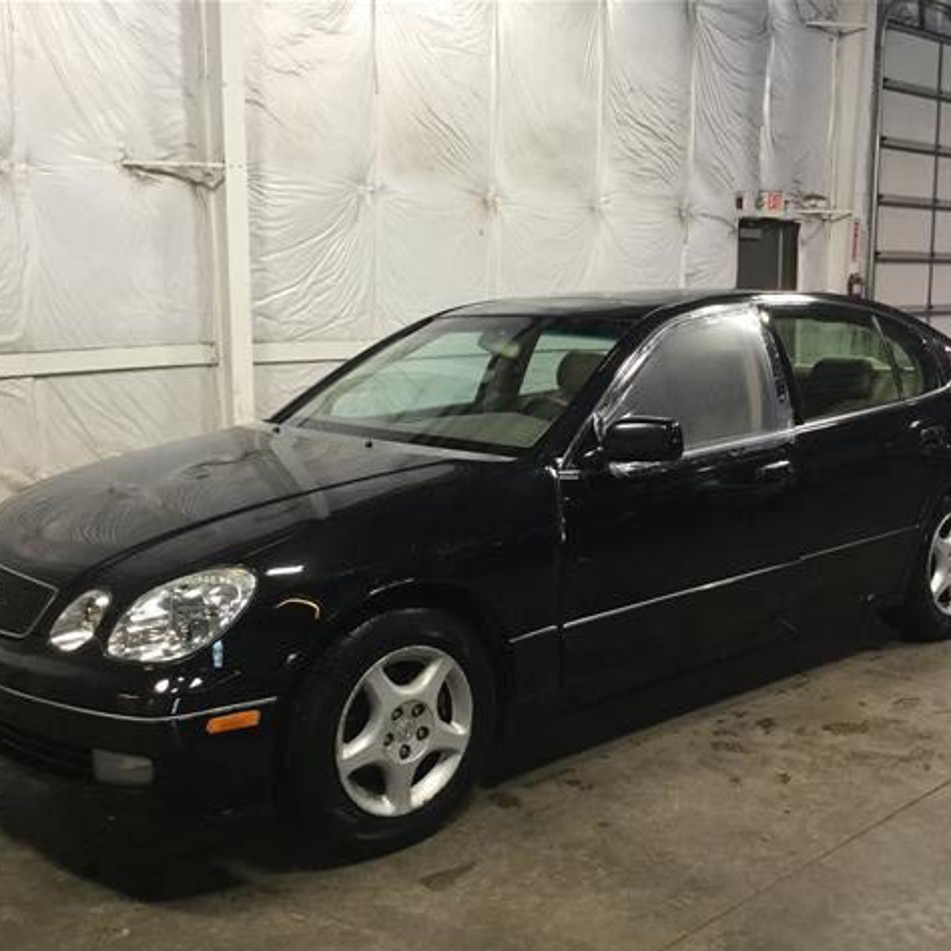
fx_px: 1150
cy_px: 480
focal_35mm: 37
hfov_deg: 44.9
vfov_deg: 44.9
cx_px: 502
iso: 80
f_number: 2.4
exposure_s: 1/30
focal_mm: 3.3
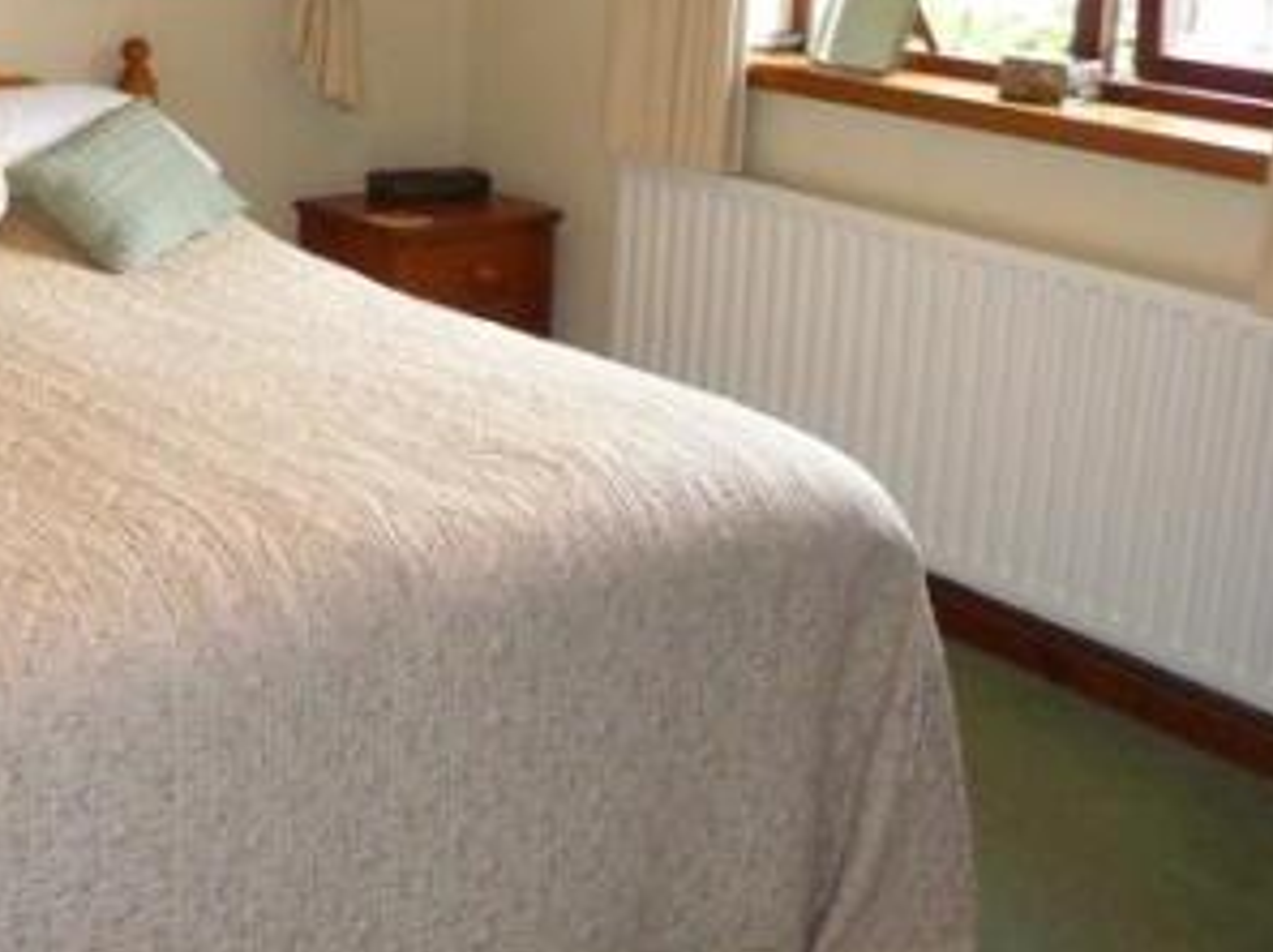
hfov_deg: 33.9
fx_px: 2020
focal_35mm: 55
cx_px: 242
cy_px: 212
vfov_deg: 26.1
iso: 400
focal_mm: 4.7
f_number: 3.3
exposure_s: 1/40
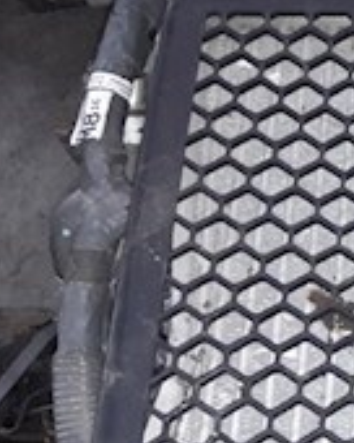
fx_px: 1349
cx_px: 666
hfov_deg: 13.3
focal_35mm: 103
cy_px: 367
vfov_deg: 18.4
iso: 160
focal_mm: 3.7
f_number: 1.9
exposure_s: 1/33
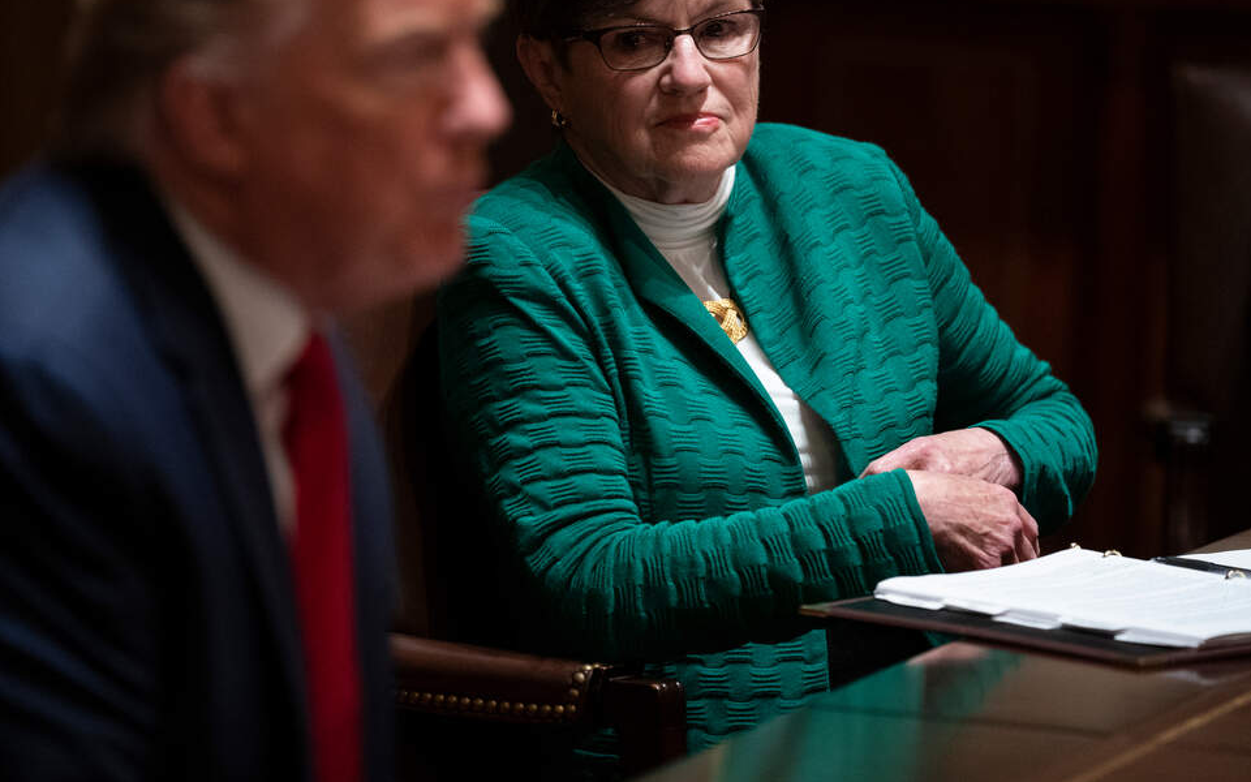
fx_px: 8558
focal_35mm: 251
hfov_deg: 8.4
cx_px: 593
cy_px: 265
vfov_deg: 5.2
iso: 4000
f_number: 2.8
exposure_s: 1/200
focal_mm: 197
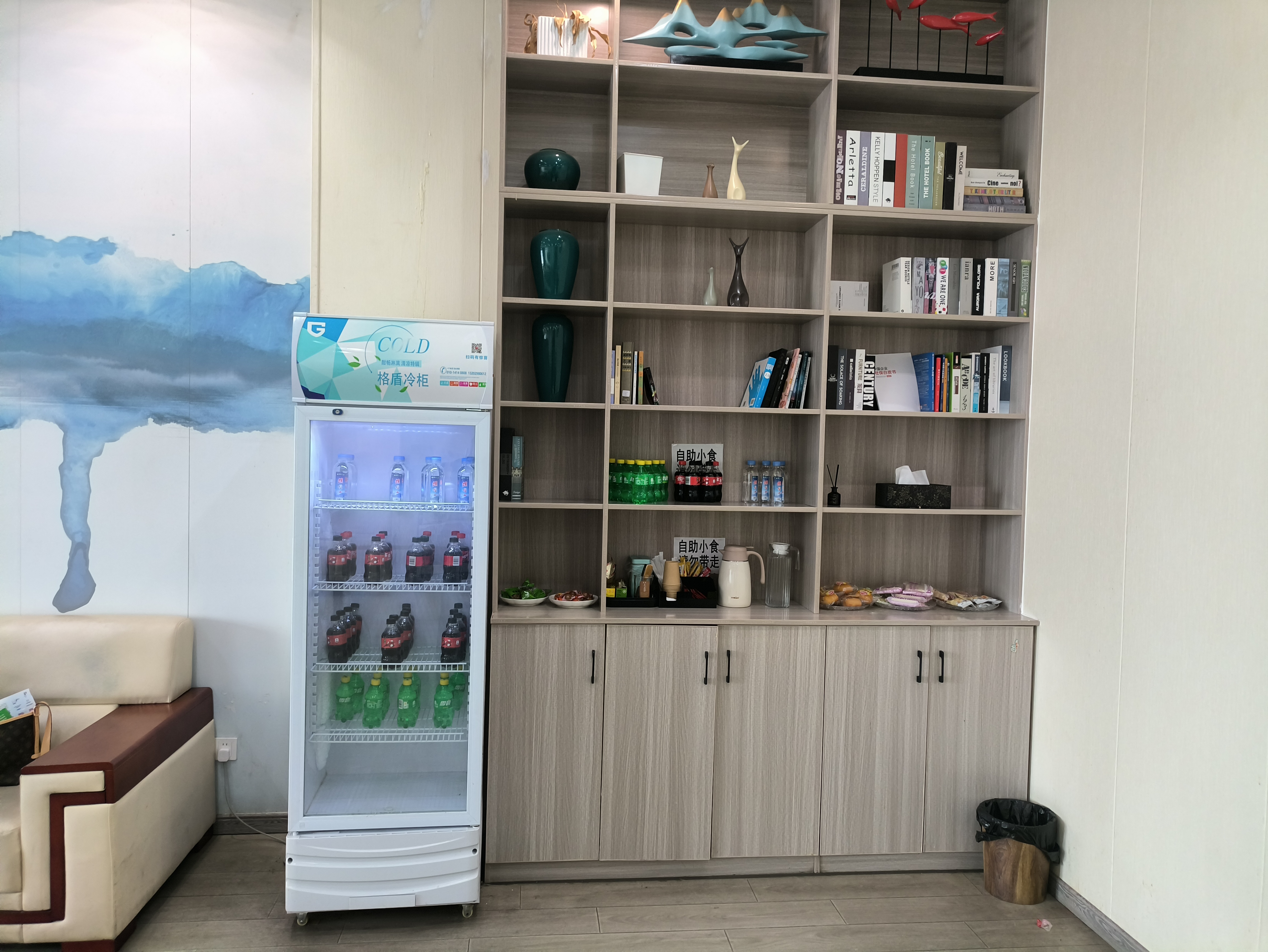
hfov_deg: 73.9
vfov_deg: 58.9
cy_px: 476
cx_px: 634
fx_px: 843
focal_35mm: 23
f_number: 1.79
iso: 391
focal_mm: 4.69
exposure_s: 1/33.3
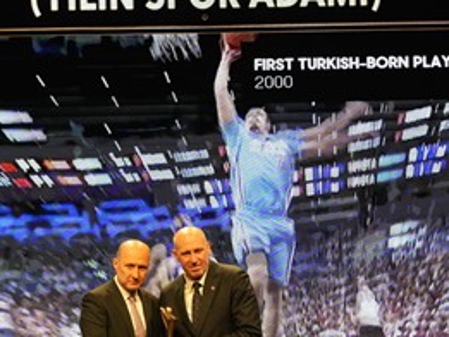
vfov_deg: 6.3
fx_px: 3050
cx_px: 201
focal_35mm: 235
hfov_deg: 8.4
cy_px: 282
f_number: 4
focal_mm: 83
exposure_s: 1/400
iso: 1600
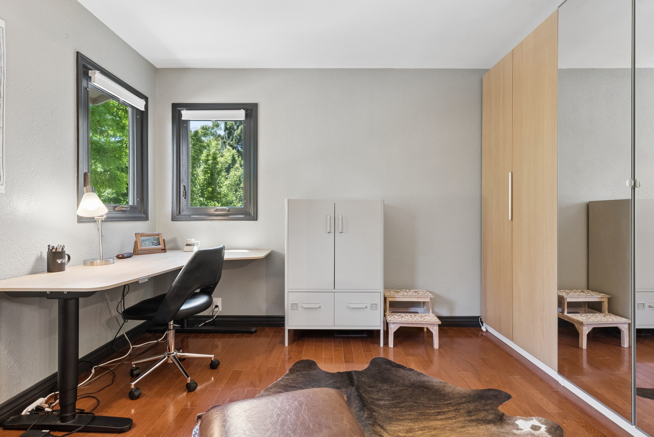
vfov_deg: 67.5
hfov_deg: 90.0
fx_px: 327
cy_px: 218
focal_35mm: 18
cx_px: 327
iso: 640
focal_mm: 18
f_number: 9
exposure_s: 1/8
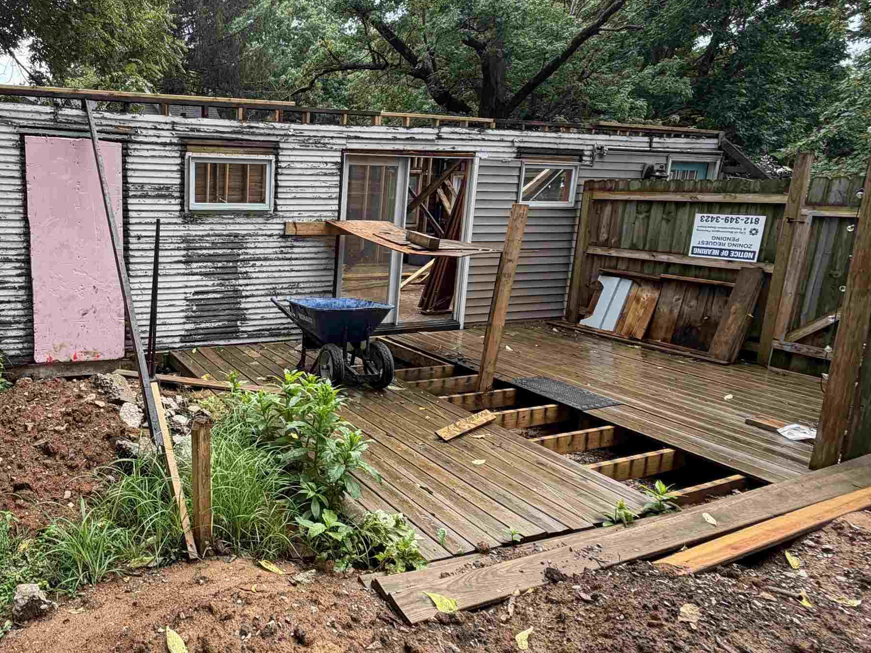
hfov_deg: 66.4
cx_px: 201
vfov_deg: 56.7
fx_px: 604
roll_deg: -0.4
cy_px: 296
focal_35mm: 24
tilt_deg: -9.5
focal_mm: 2.22
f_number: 2.2
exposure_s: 1/273
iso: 50
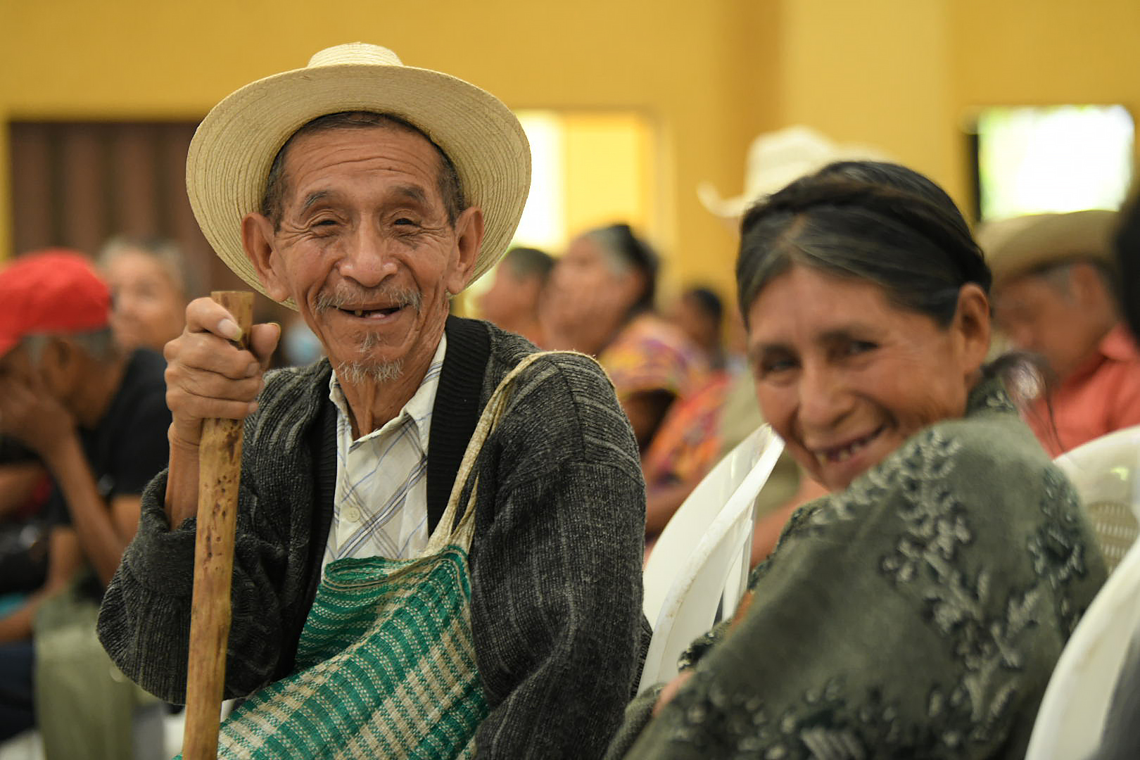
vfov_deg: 15.9
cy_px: 380
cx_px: 570
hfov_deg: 23.6
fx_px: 2723
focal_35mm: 86
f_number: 2.8
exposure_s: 1/200
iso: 2000
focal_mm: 86
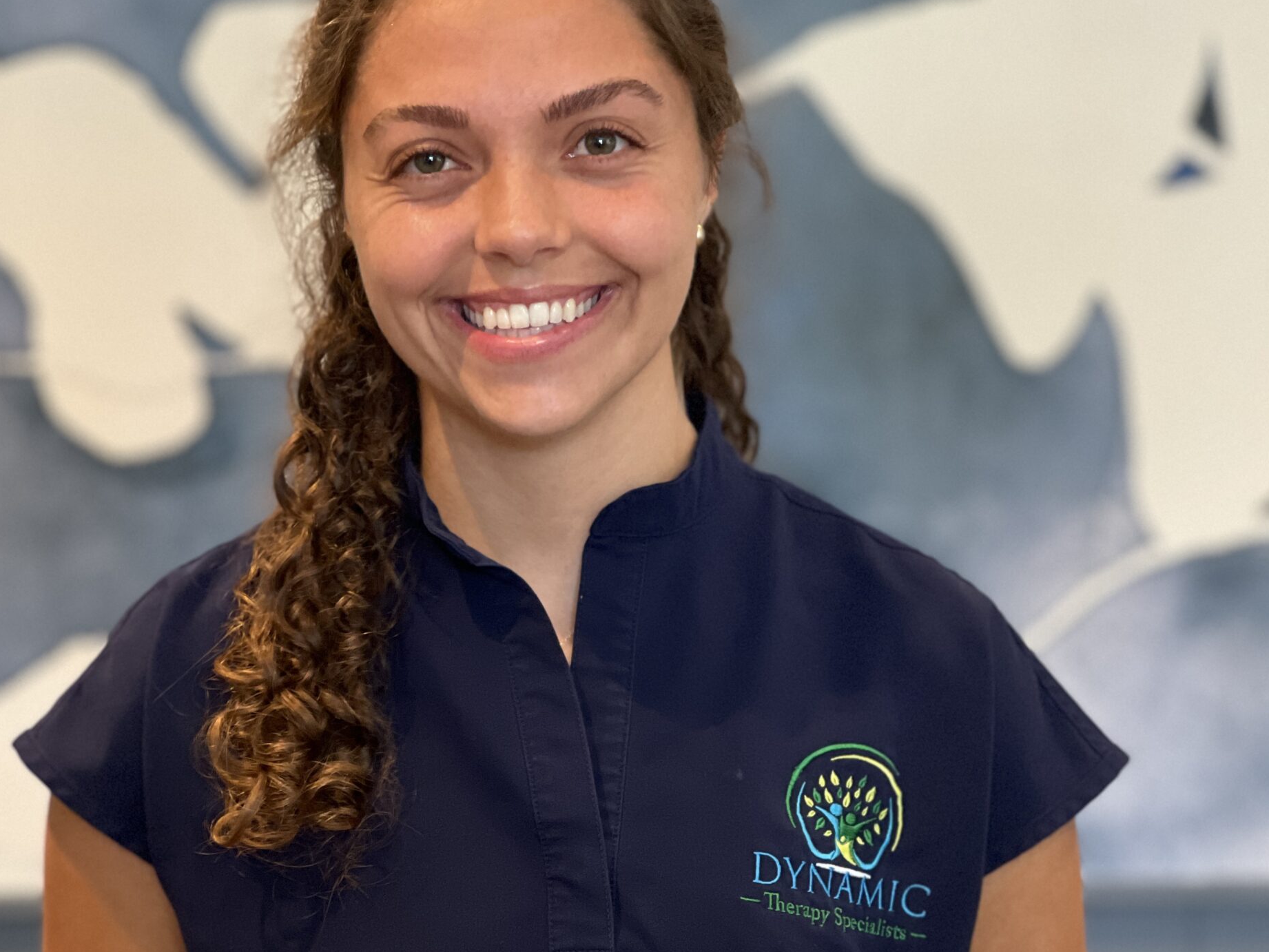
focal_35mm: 107
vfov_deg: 13.8
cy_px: 514
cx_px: 692
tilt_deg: -3.0
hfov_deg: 18.4
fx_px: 3923
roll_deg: -0.2
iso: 320
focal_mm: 9
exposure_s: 1/40
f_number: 2.8
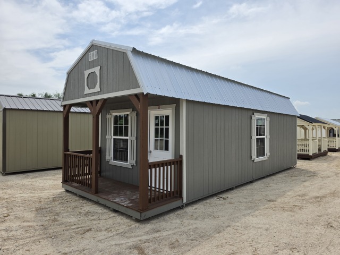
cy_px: 128
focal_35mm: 23
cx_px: 170
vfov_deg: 58.9
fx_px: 226
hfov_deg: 73.9
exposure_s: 1/7939
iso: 50
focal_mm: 6.5
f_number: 1.4
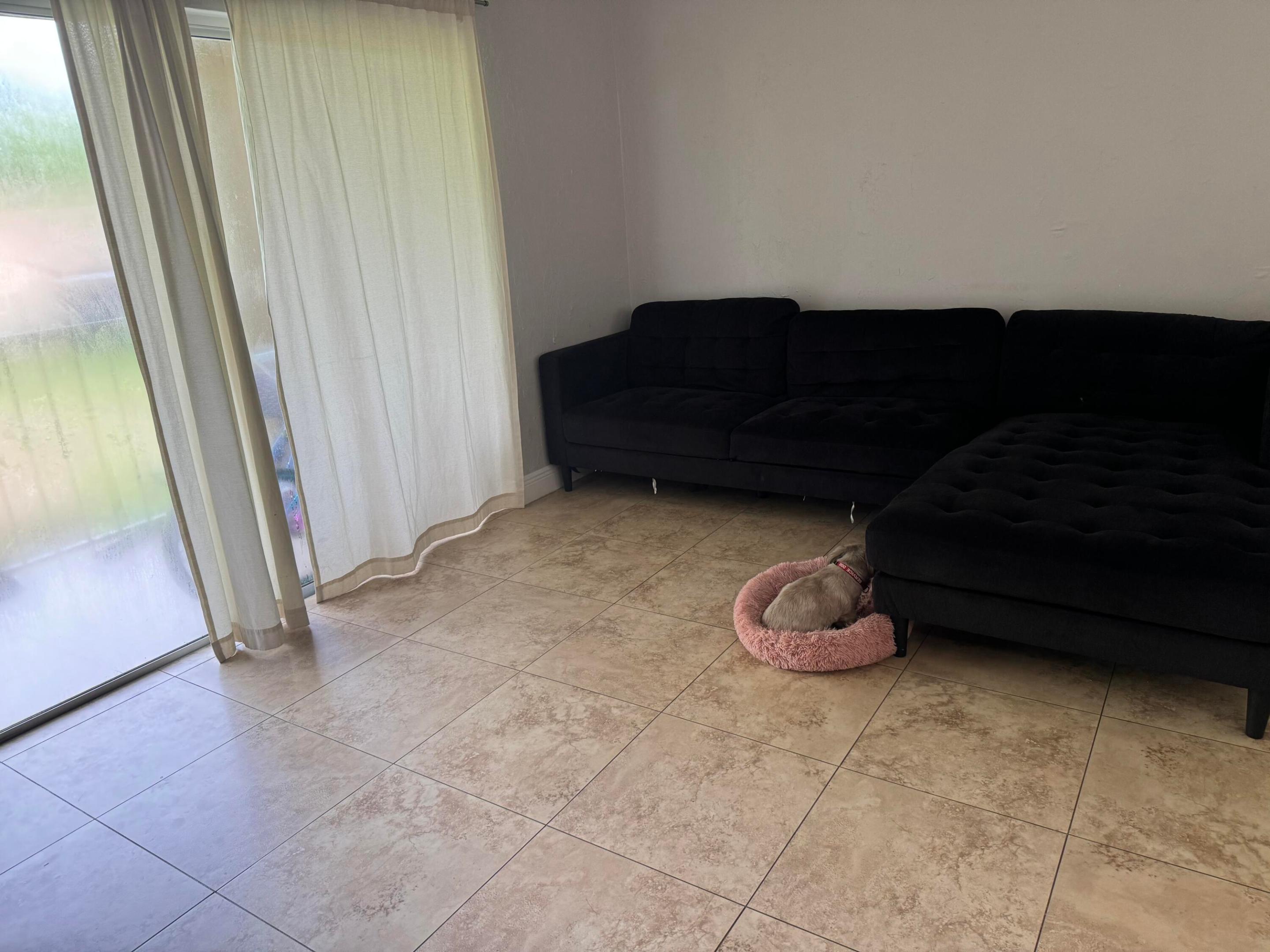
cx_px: 635
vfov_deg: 56.8
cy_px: 476
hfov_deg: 71.6
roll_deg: +3.1
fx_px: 881
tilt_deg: -18.3
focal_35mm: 24
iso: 160
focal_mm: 6.76
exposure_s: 1/120
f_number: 1.78
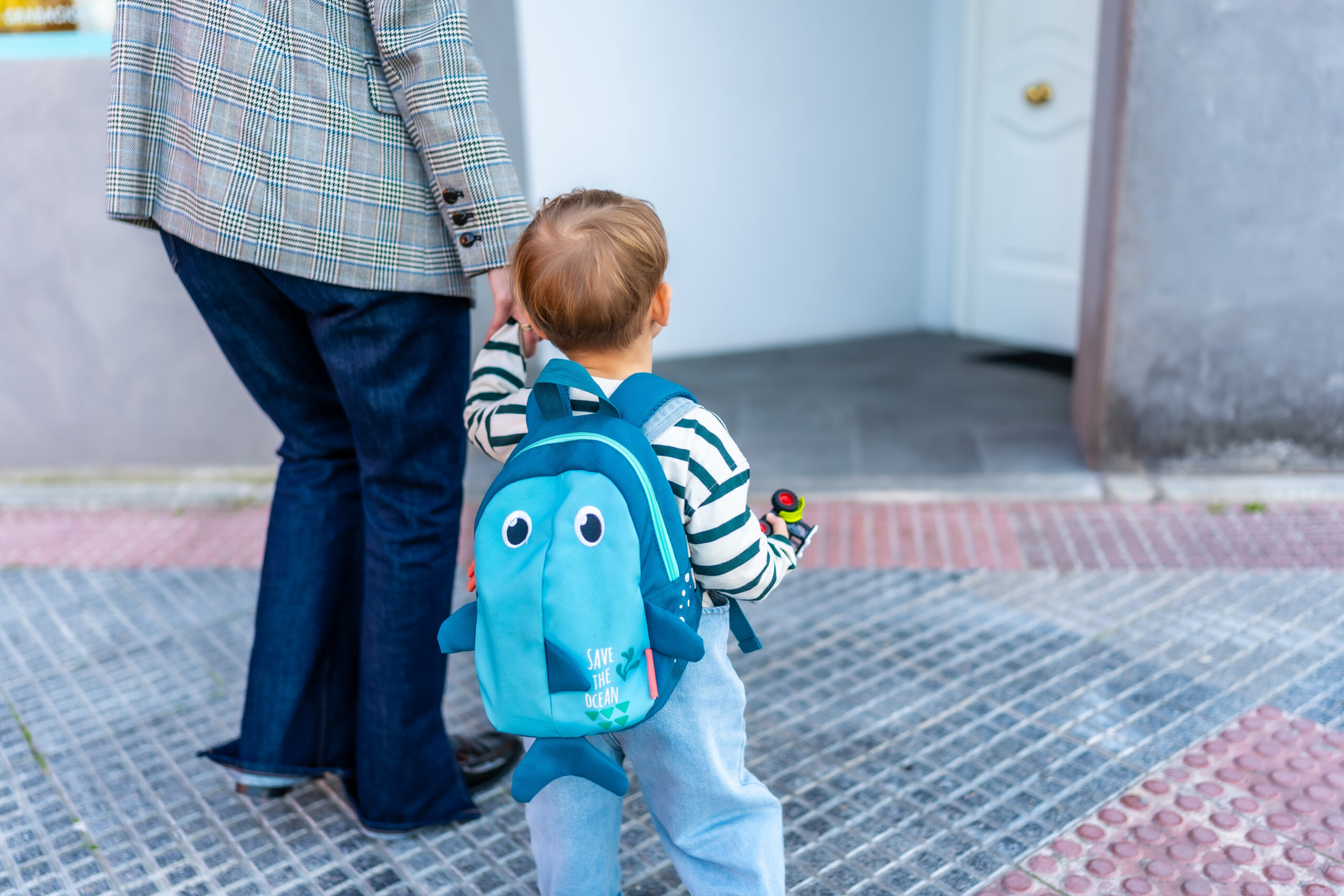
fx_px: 1307
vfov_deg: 37.9
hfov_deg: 54.4
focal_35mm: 35
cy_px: 448
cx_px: 672
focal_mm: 35
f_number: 1.4
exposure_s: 1/400
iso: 100
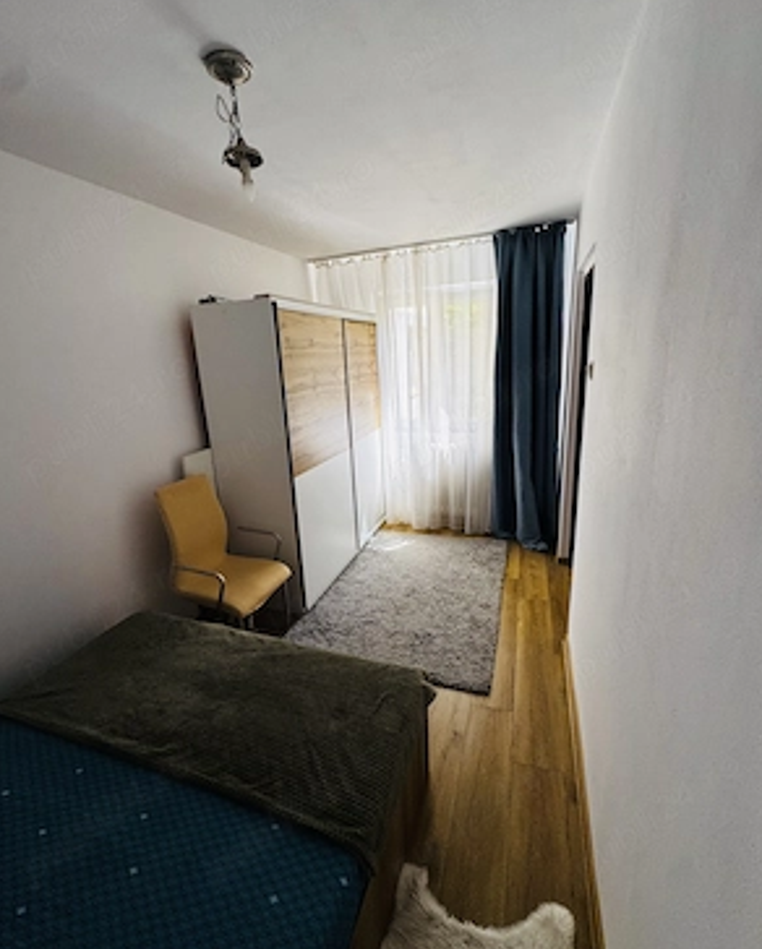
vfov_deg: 96.7
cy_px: 461
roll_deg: +3.2
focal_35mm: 15
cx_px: 381
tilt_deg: -14.0
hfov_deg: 84.1
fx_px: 422
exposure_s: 1/99
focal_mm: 2.22
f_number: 2.2
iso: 125
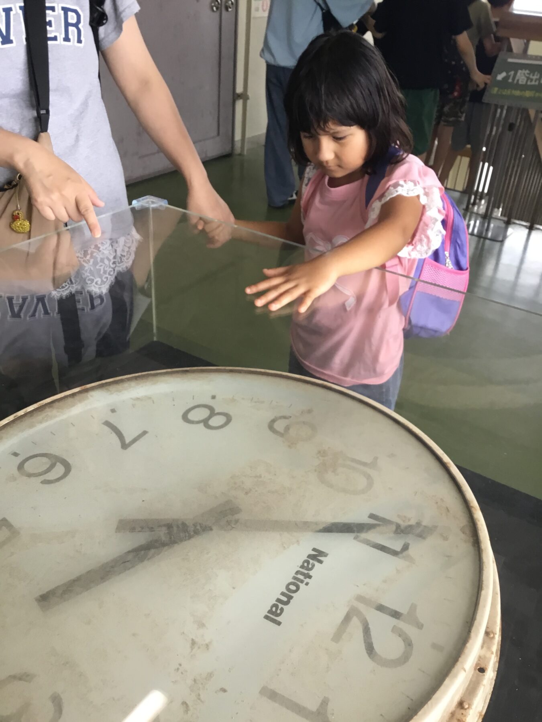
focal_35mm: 31
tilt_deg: -33.0
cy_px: 361
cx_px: 271
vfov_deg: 58.4
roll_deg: -3.5
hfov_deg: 45.4
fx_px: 647
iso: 32
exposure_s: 1/40
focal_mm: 3.3
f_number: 2.4
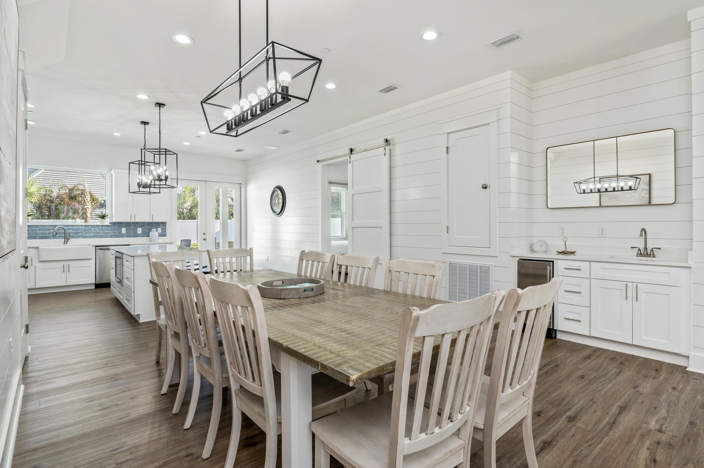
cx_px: 352
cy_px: 234
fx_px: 352
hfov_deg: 90.0
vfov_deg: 67.3
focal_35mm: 18
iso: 320
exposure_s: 1/30
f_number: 9
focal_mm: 18
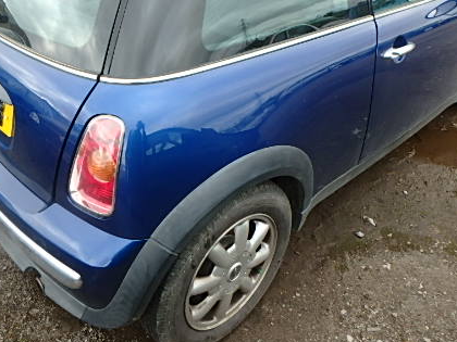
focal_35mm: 32
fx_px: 422
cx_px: 194
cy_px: 96
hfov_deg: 56.6
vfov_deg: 43.1
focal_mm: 3.7
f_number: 3.5
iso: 125
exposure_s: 1/160
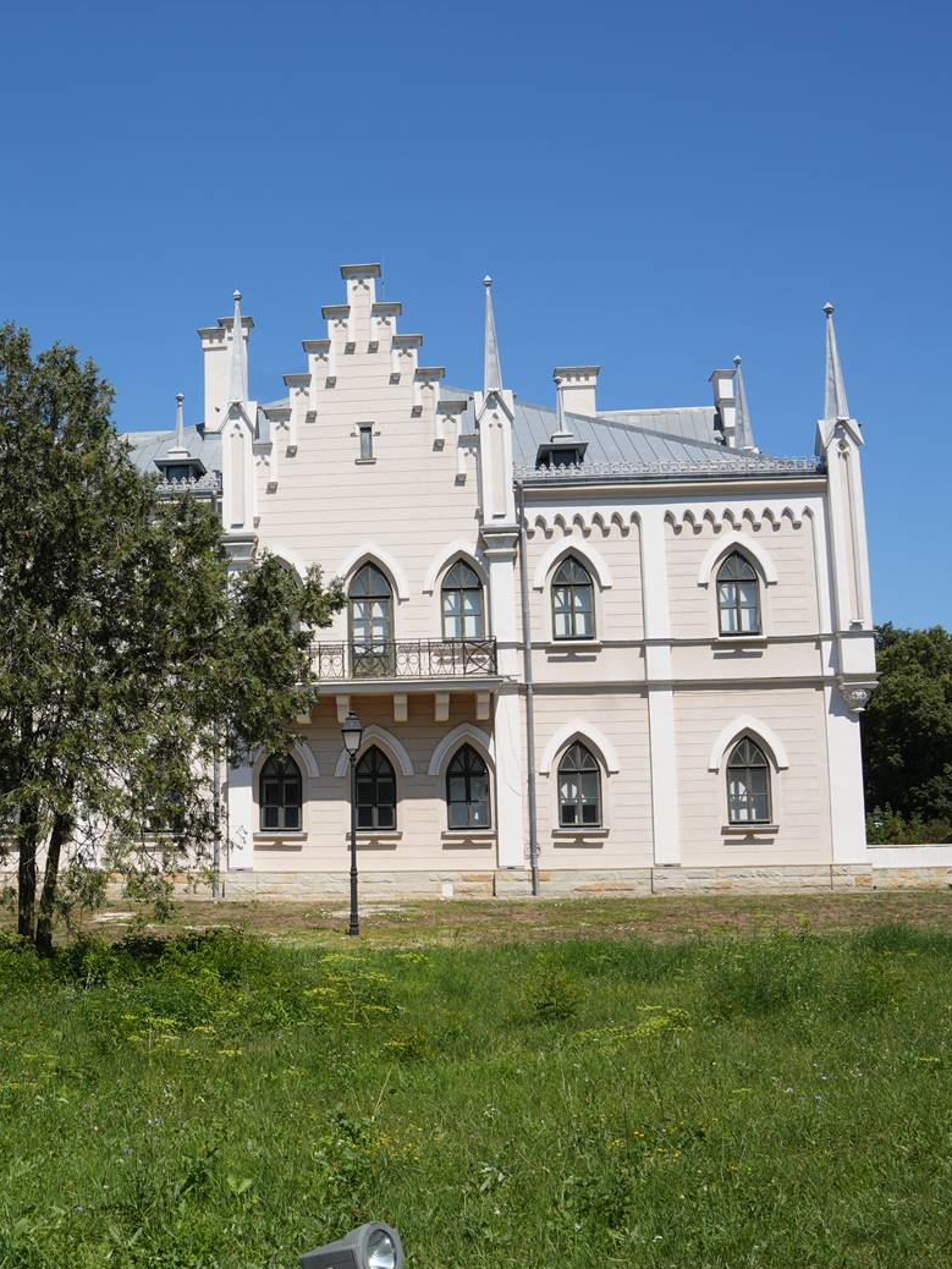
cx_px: 136
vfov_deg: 46.8
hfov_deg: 34.4
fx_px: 1466
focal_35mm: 40
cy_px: 636
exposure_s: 1/160
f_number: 11
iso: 100
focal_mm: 18
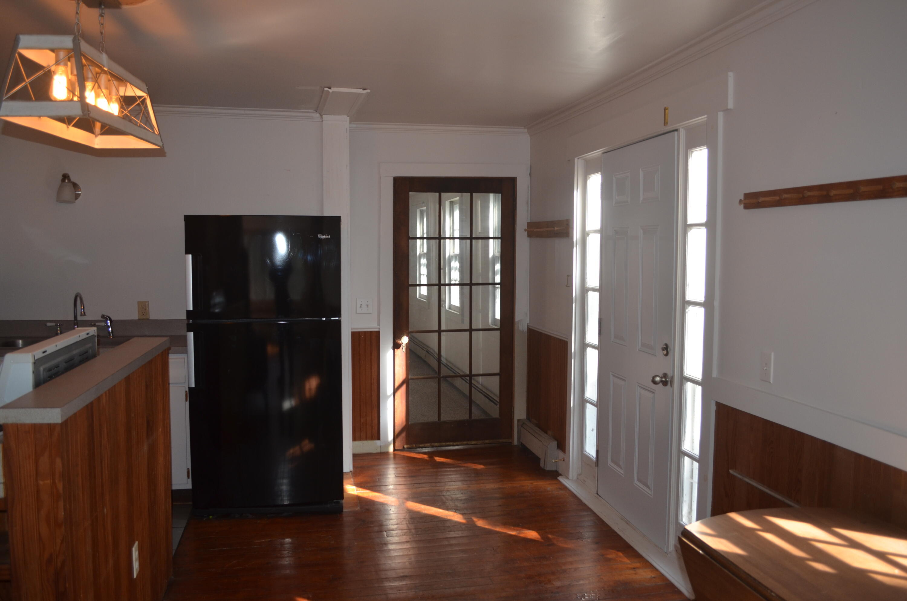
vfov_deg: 43.4
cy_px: 300
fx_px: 754
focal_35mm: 30
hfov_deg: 62.0
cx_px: 454
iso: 360
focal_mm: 20
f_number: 3.8
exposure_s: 1/125
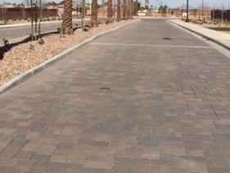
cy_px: 29
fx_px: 439
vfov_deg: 21.9
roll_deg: -1.6
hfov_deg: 29.3
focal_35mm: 66
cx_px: 85
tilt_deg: -3.2
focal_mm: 4.15
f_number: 2.2
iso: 32
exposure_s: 1/3300
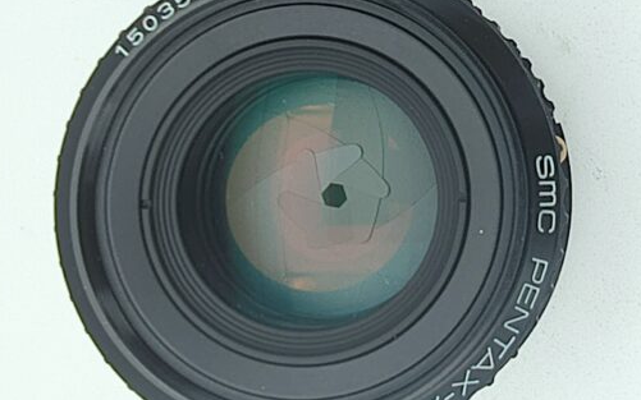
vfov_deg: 47.5
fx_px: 454
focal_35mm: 26
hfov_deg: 70.4
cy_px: 220
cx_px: 317
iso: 100
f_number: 2
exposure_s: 1/103
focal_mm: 1.83
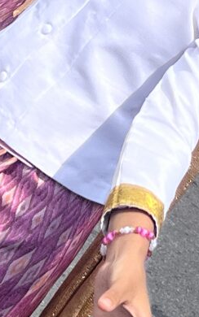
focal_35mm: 181
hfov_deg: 7.1
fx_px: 1569
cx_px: 306
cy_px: -117
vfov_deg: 11.2
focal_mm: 5.7
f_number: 1.5
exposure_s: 1/8000
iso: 50
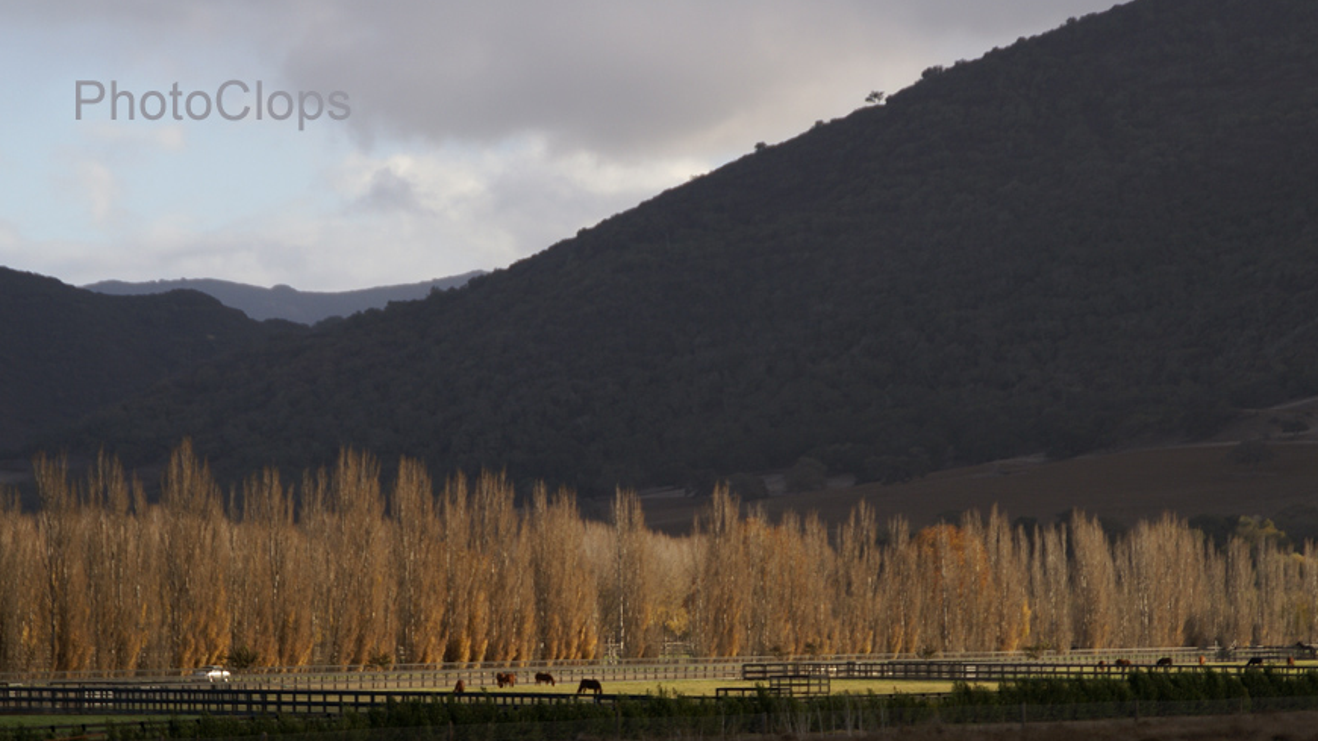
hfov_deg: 14.1
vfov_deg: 7.9
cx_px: 674
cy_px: 433
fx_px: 5346
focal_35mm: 153
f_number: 6.3
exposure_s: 1/250
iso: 100
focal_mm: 90
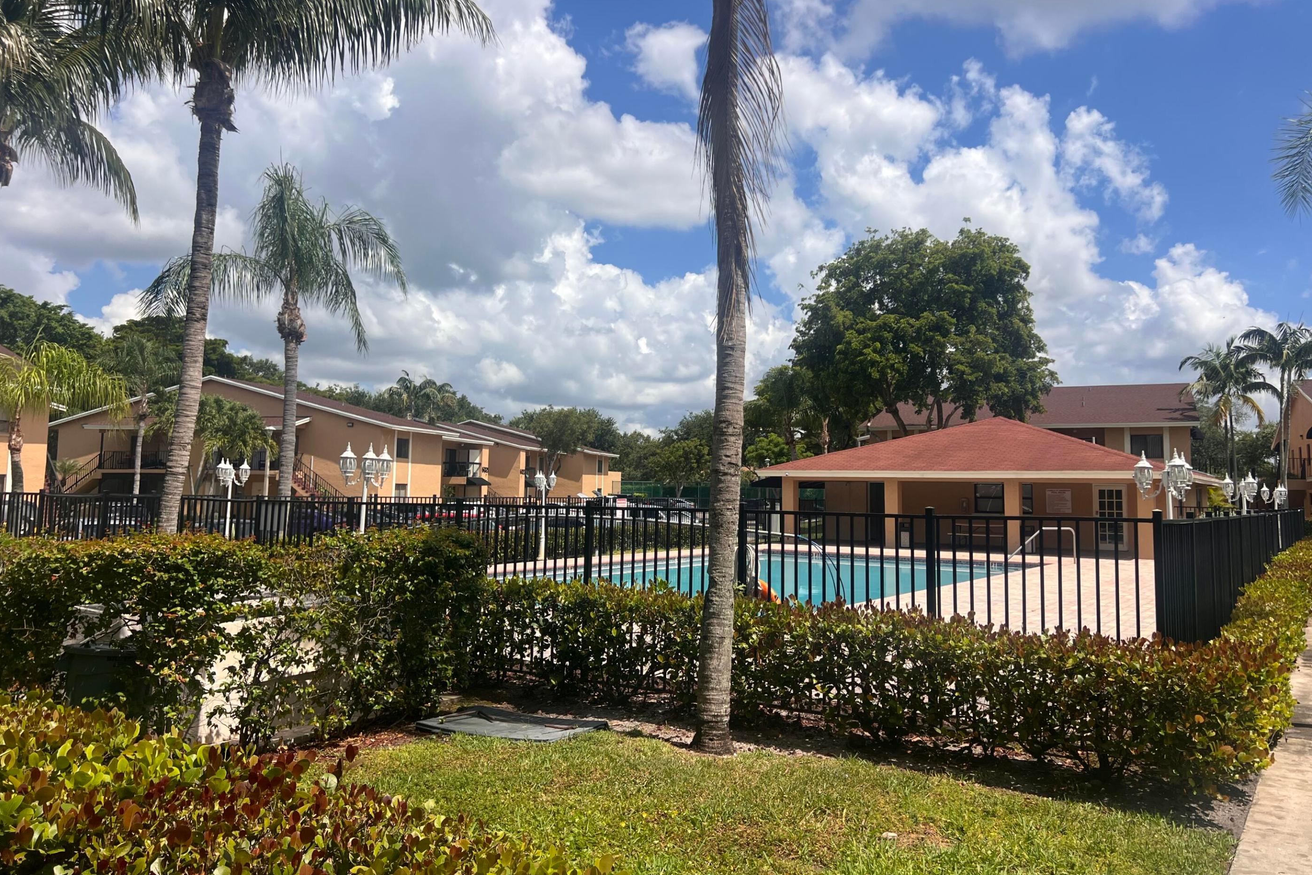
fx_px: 1020
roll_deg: -1.0
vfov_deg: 46.3
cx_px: 678
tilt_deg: +4.8
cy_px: 388
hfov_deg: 65.5
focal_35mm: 28
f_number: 1.5
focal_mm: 5.7
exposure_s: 1/7463
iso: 50
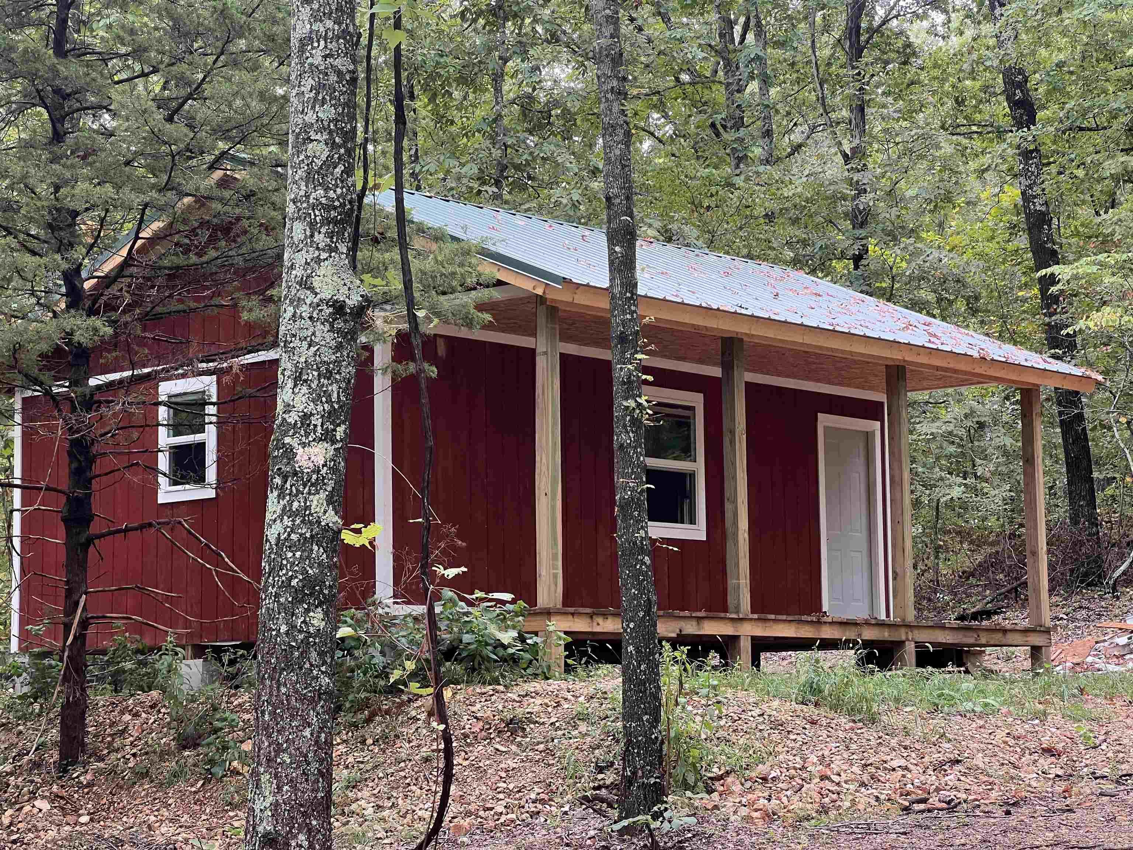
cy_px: 425
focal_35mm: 77
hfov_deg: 25.3
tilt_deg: +6.9
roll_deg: +0.7
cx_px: 566
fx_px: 2520
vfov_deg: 19.1
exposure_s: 1/99
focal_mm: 9
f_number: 2.8
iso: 80
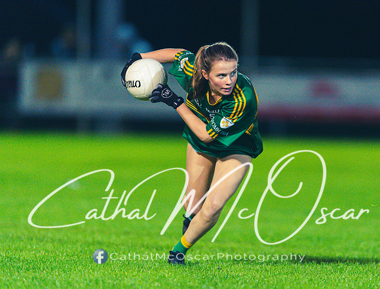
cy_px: 164
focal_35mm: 497
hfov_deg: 4.0
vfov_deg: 3.0
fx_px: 5484
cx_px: 230
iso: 5000
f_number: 2.8
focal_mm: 400
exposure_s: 1/500
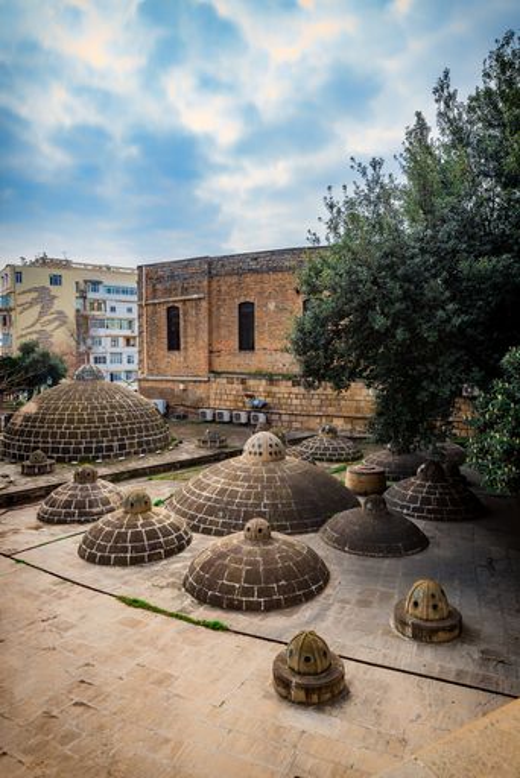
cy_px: 389
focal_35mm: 25
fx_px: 541
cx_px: 260
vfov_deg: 71.5
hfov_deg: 51.3
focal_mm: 25
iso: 100
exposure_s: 1/200
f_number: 8
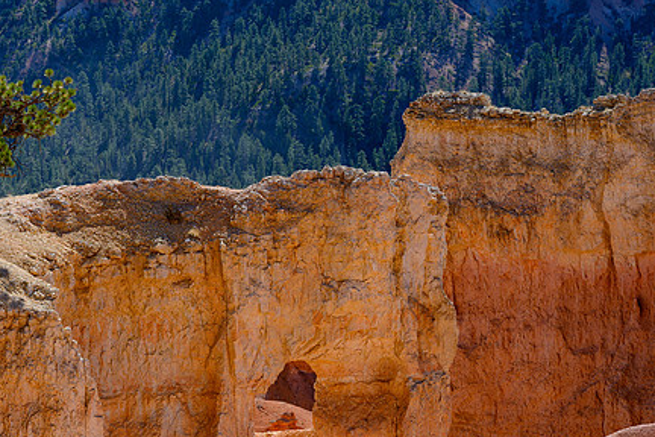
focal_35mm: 161
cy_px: 226
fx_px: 2929
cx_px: 244
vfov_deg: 8.5
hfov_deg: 12.7
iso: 100
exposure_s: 1/125
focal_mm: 120
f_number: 11
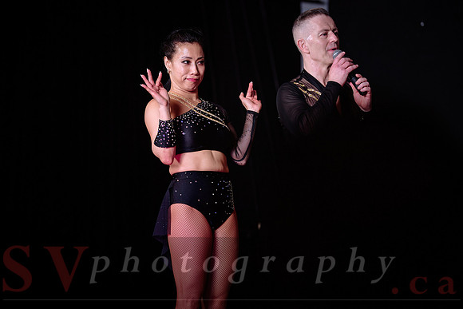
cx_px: 216
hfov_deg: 14.1
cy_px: 143
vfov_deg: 9.5
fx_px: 1867
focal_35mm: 145
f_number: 3.2
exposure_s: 1/200
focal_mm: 135
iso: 400
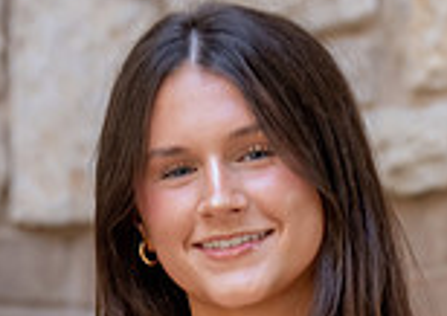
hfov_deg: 2.8
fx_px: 9024
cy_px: 391
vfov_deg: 2.0
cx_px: 227
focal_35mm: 713
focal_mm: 147
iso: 400
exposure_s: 1/320
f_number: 2.8
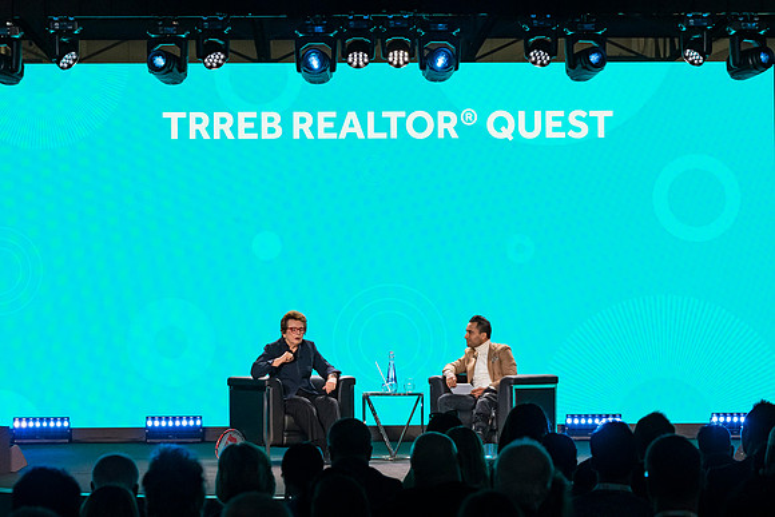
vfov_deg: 10.3
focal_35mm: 133
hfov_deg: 15.4
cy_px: 258
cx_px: 388
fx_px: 2864
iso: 2000
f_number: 5
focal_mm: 89
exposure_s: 1/400
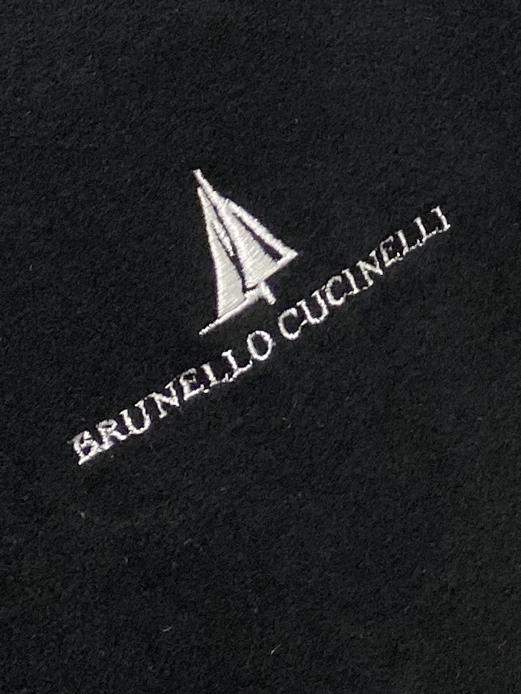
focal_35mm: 26
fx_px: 522
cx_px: 260
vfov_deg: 67.3
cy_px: 347
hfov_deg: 53.1
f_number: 1.8
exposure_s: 1/121
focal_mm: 4.25
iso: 100
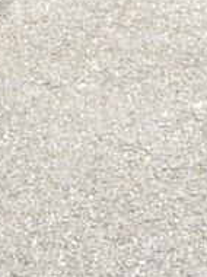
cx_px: 491
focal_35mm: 140
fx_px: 1119
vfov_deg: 13.0
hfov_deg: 9.5
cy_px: -199
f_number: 3.5
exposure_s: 1/80
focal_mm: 10
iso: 400
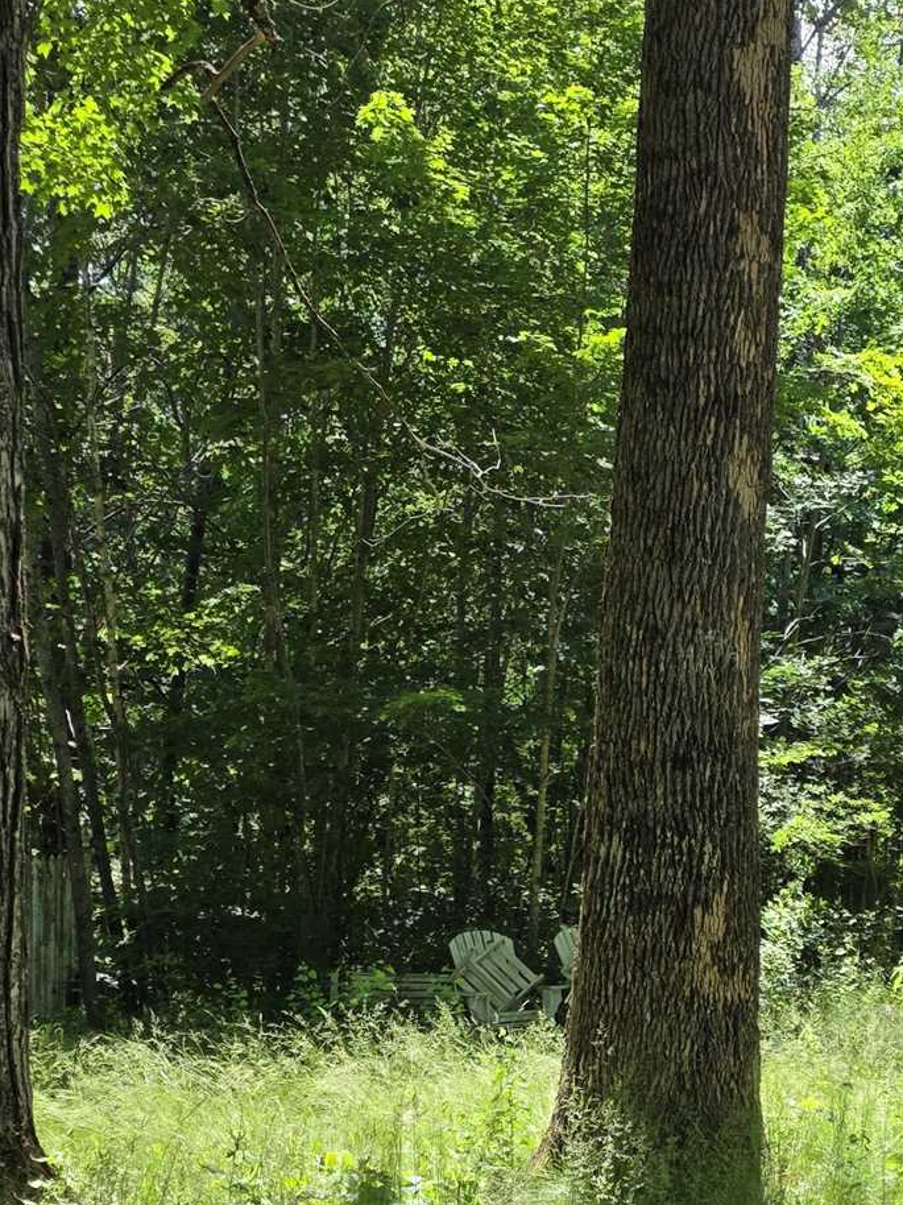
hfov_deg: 23.8
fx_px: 2018
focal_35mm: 58
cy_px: 915
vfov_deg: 32.6
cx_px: 970
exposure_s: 1/1476
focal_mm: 6.25
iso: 80
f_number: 1.7
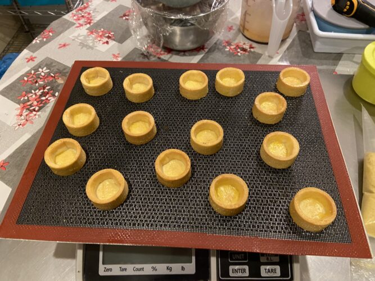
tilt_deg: -56.1
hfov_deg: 67.3
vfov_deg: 53.0
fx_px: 282
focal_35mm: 26
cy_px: 140
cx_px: 188
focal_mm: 4.25
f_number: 1.8
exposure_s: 1/25
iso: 400
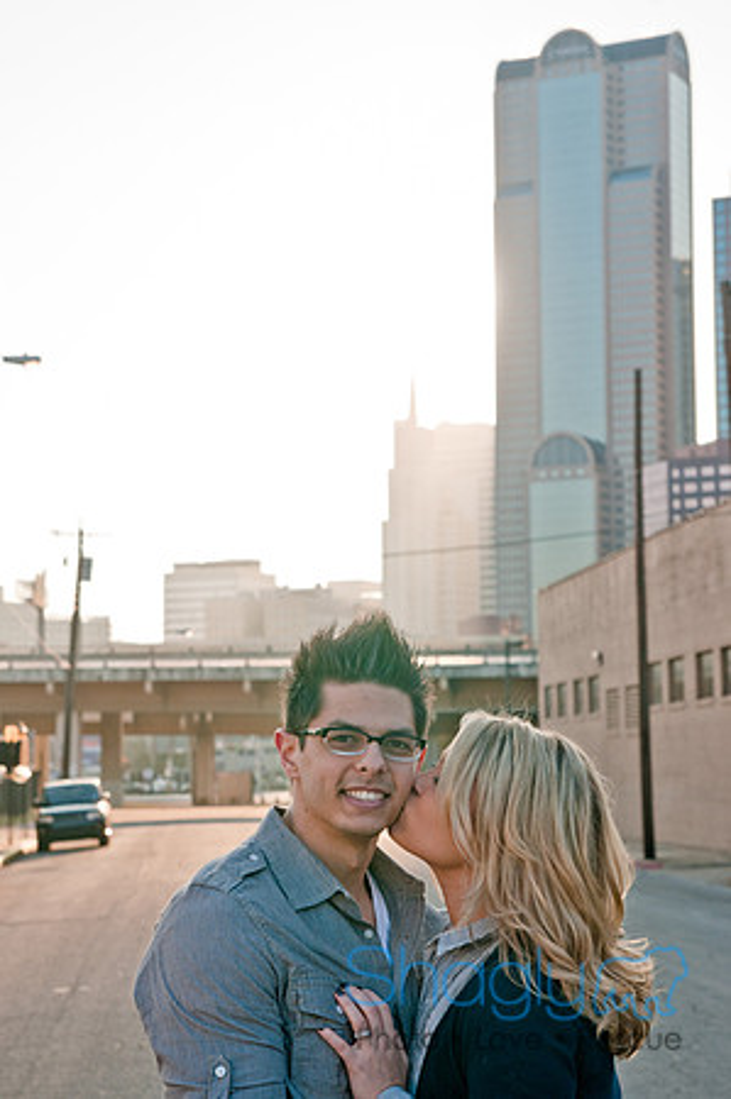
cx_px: 366
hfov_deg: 18.1
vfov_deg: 27.0
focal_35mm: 75
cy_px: 550
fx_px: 2289
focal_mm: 50
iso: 200
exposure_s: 1/400
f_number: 5.6
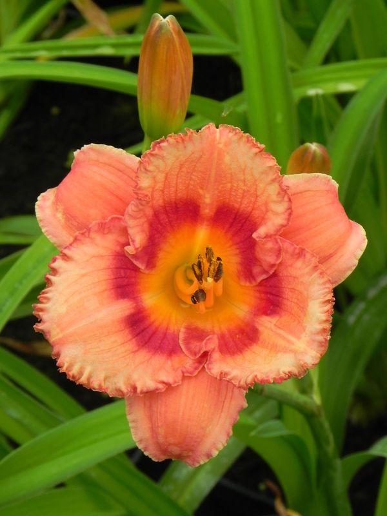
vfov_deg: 12.2
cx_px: 194
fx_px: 2415
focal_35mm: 162
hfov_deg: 9.2
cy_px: 258
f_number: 8
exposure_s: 1/125
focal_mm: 28.8
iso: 160
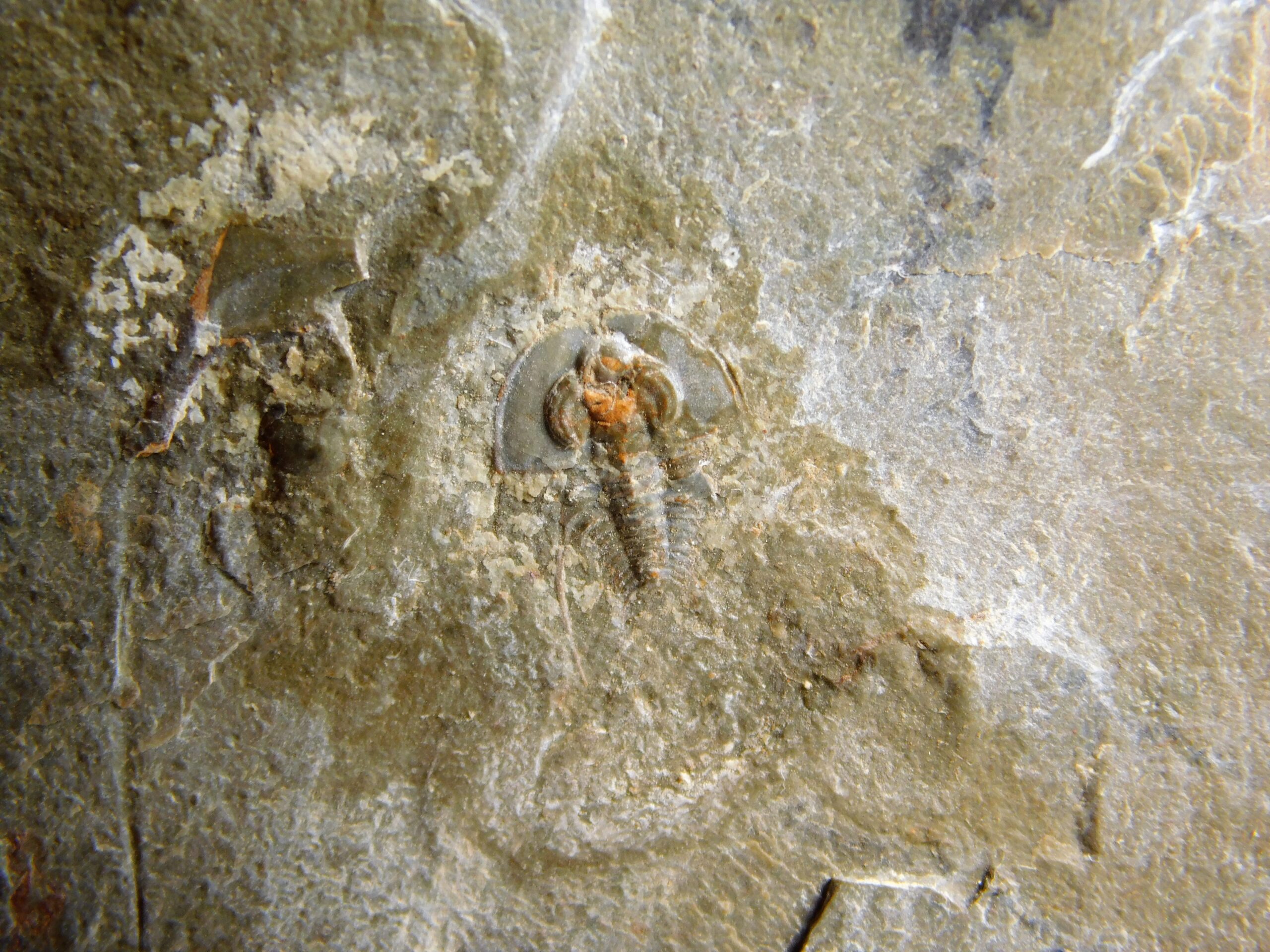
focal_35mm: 232
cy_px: 476
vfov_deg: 6.4
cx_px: 635
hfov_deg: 8.5
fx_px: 8512
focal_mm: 41.3
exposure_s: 1/40
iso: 125
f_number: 5.6
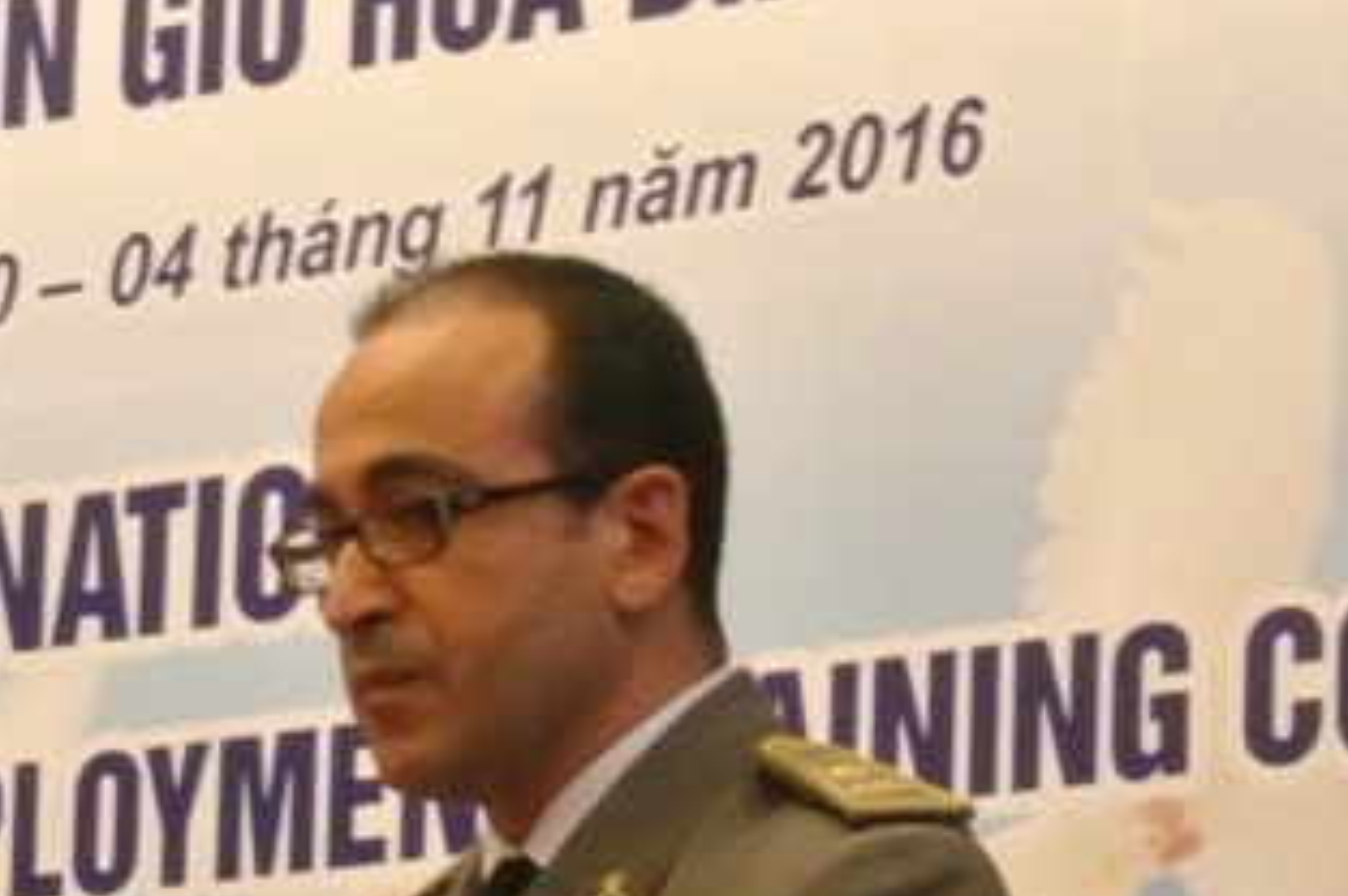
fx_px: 5311
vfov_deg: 9.6
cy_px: 818
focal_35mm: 142
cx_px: 237
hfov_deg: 14.4
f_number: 5.6
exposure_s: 1/15
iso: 3200
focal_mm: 27.5
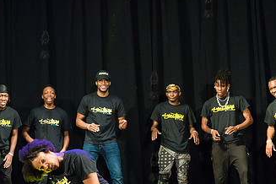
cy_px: 125
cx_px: 45
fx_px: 544
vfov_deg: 19.1
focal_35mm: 71
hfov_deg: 27.7
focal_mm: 40
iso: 4000
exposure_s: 1/1000
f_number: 2.8
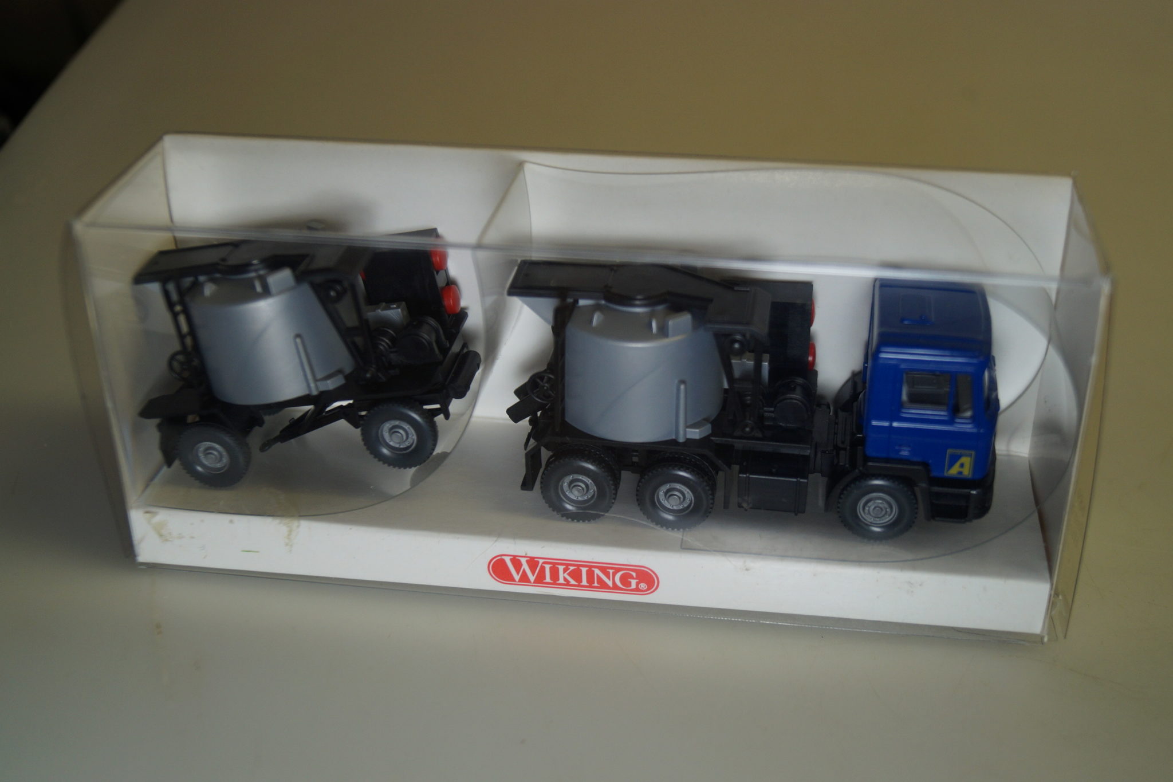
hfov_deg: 43.6
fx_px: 1466
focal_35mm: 45
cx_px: 586
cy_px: 391
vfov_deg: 29.9
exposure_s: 1/160
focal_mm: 30
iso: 250
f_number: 4.5
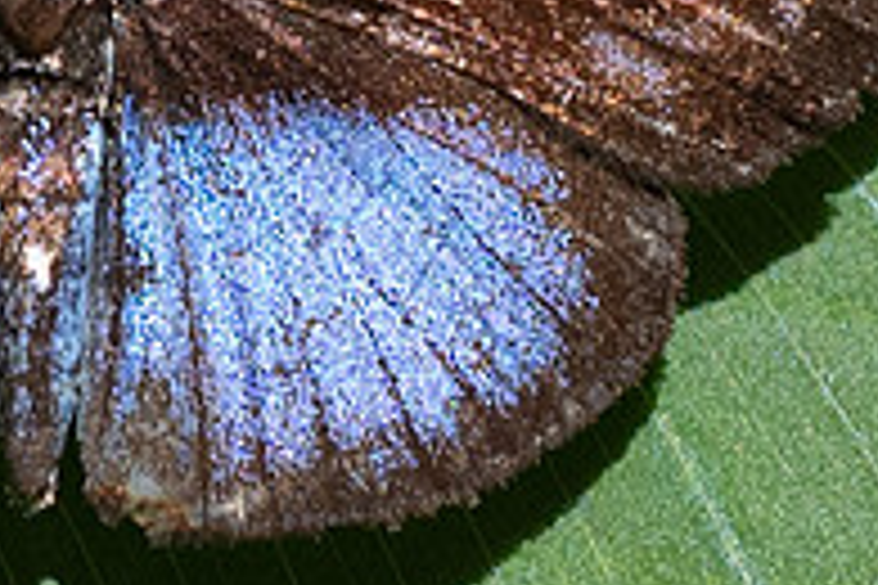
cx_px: -30
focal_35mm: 2159
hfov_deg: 1.0
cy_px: -413
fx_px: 52651
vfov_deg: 0.6
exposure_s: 1/1250
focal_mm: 150
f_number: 5.6
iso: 500
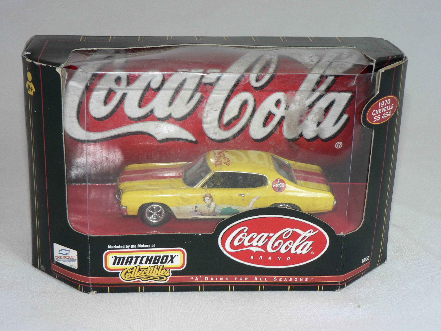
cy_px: 166
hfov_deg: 27.8
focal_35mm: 70
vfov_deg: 21.0
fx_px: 892
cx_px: 220
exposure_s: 1/60
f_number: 3.2
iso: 80
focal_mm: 11.6
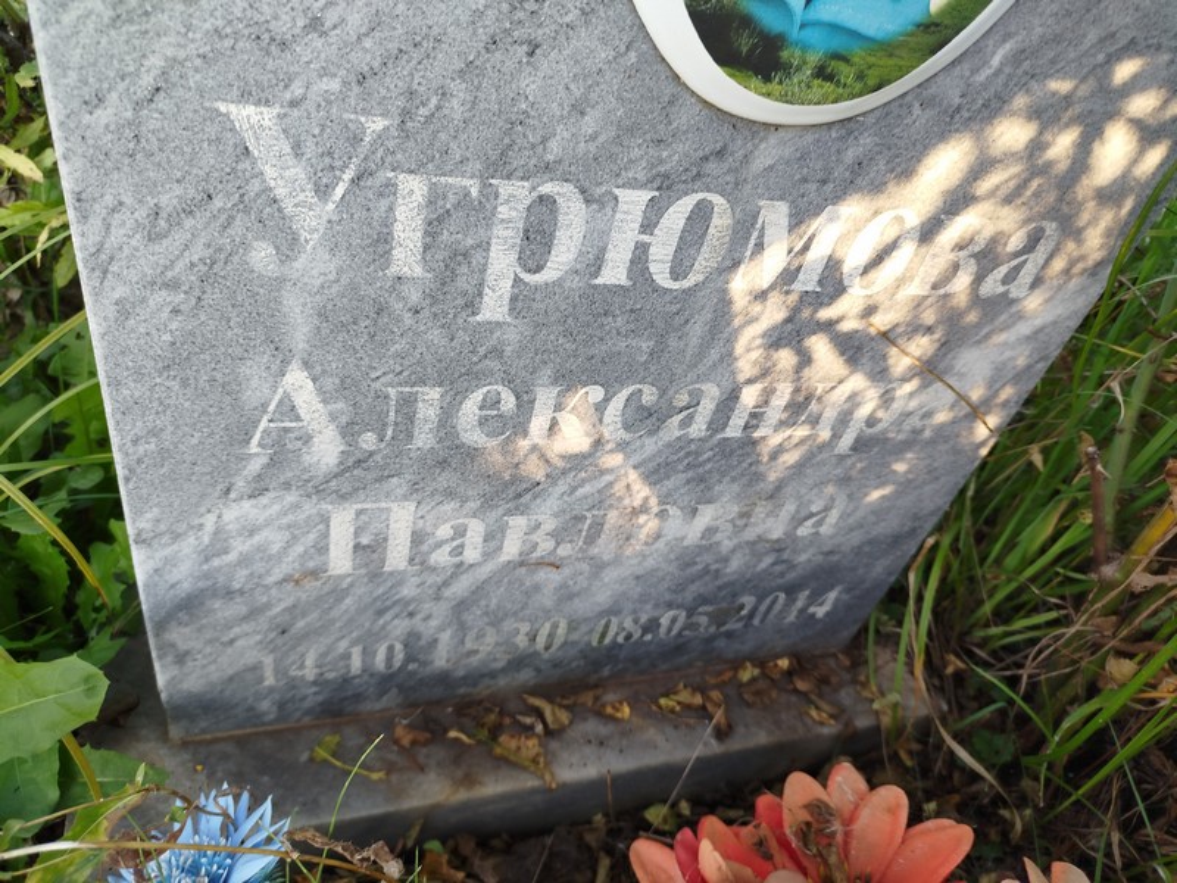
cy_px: 442
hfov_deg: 71.6
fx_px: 816
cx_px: 588
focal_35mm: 24
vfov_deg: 56.8
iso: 64
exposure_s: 1/50
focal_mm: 5.31
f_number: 1.7
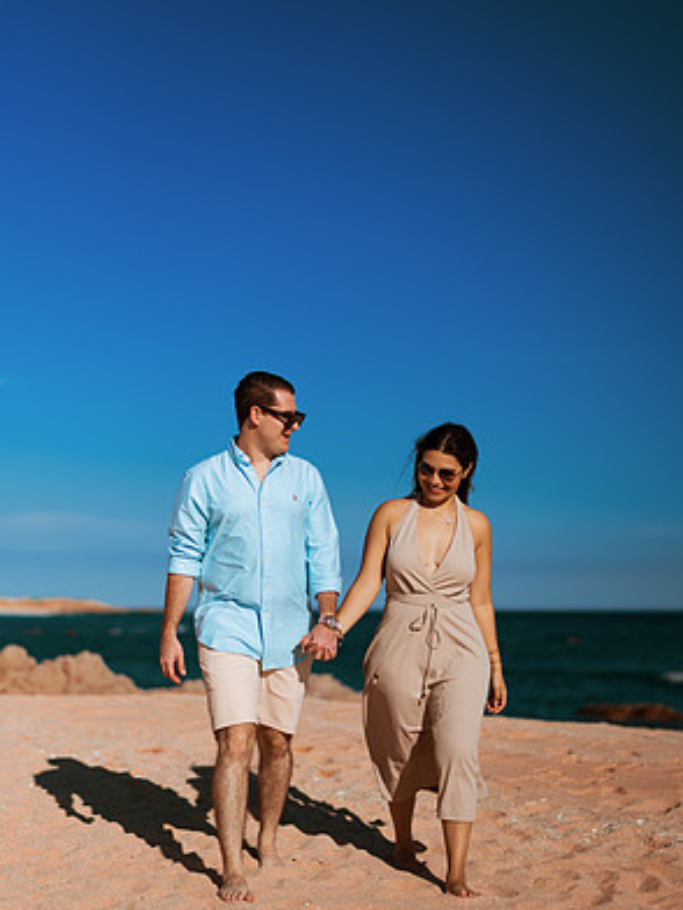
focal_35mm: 64
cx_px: 342
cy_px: 471
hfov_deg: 22.9
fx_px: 1684
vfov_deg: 30.3
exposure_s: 1/8000
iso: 50
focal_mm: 58
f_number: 1.8
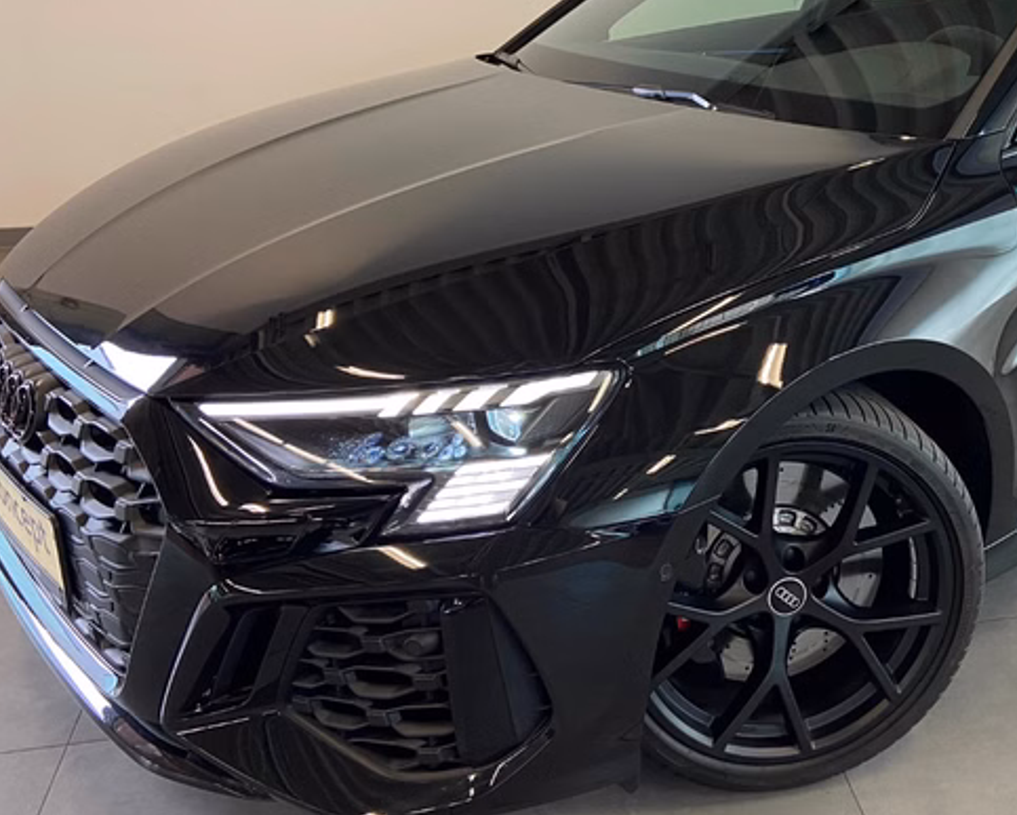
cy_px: 303
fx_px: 1265
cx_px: 758
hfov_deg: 42.5
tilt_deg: -19.2
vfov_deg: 35.5
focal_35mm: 42
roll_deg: -0.1
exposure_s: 1/50
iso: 100
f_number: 1.8
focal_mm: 4.25
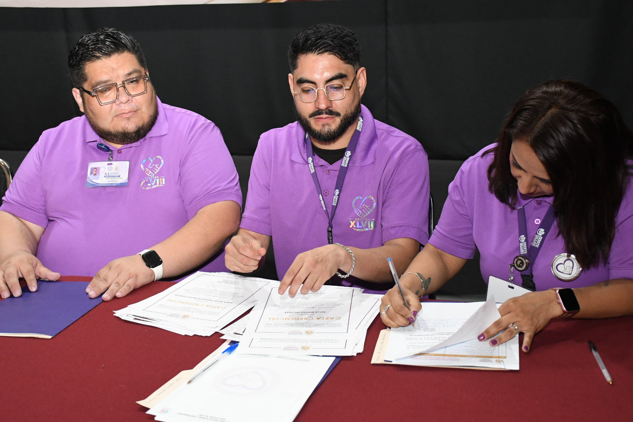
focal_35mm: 48
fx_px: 844
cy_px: 211
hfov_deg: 41.1
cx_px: 316
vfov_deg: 28.1
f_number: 5.6
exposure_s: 1/125
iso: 4000
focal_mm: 32
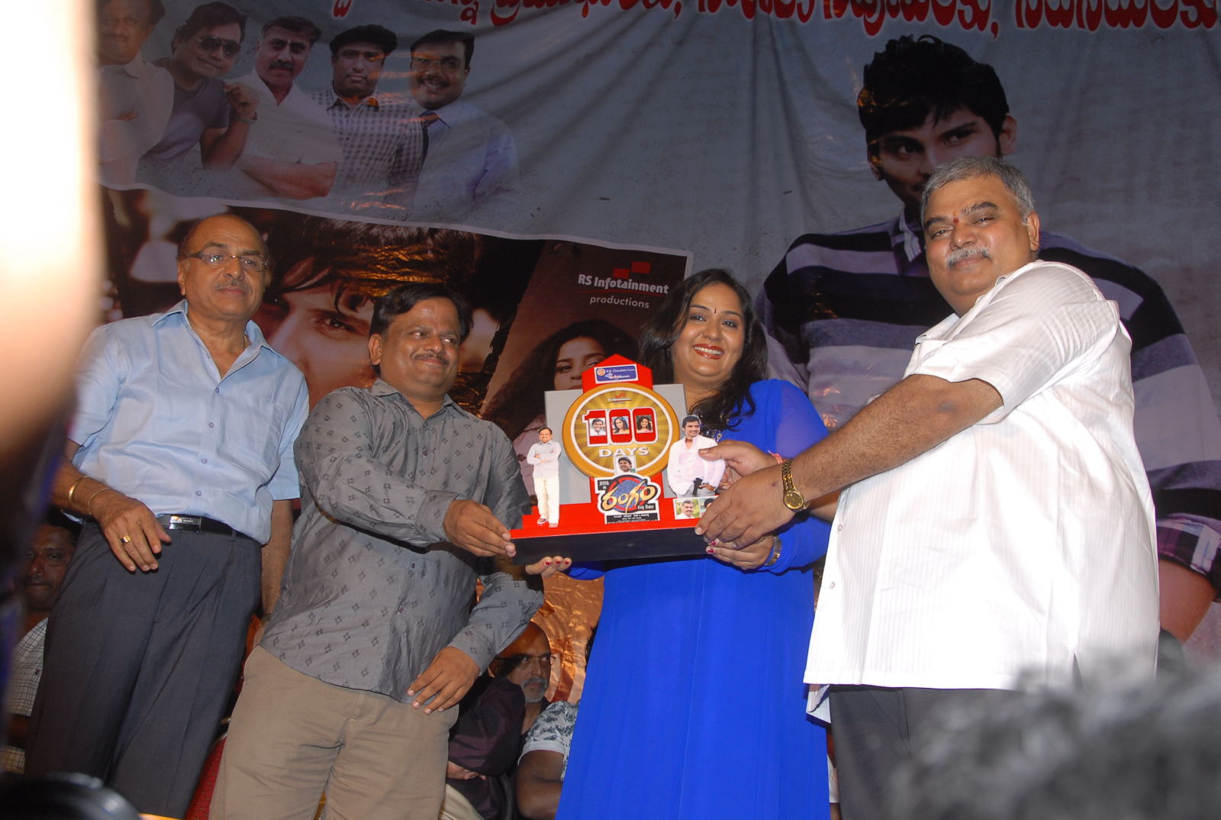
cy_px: 410
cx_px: 610
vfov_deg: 34.4
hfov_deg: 49.5
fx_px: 1325
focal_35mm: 39
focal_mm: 26
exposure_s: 1/125
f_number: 6.3
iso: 320
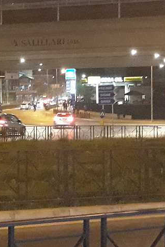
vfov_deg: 21.7
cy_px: 109
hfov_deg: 14.2
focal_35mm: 94
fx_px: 646
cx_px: -23
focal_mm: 3.71
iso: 800
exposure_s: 1/17
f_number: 1.7
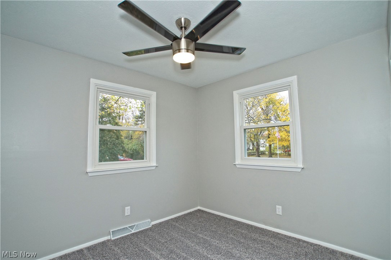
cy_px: 130
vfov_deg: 72.0
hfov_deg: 95.0
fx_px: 179
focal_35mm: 16
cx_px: 196
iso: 500
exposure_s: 1/160
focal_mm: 11
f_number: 4.5
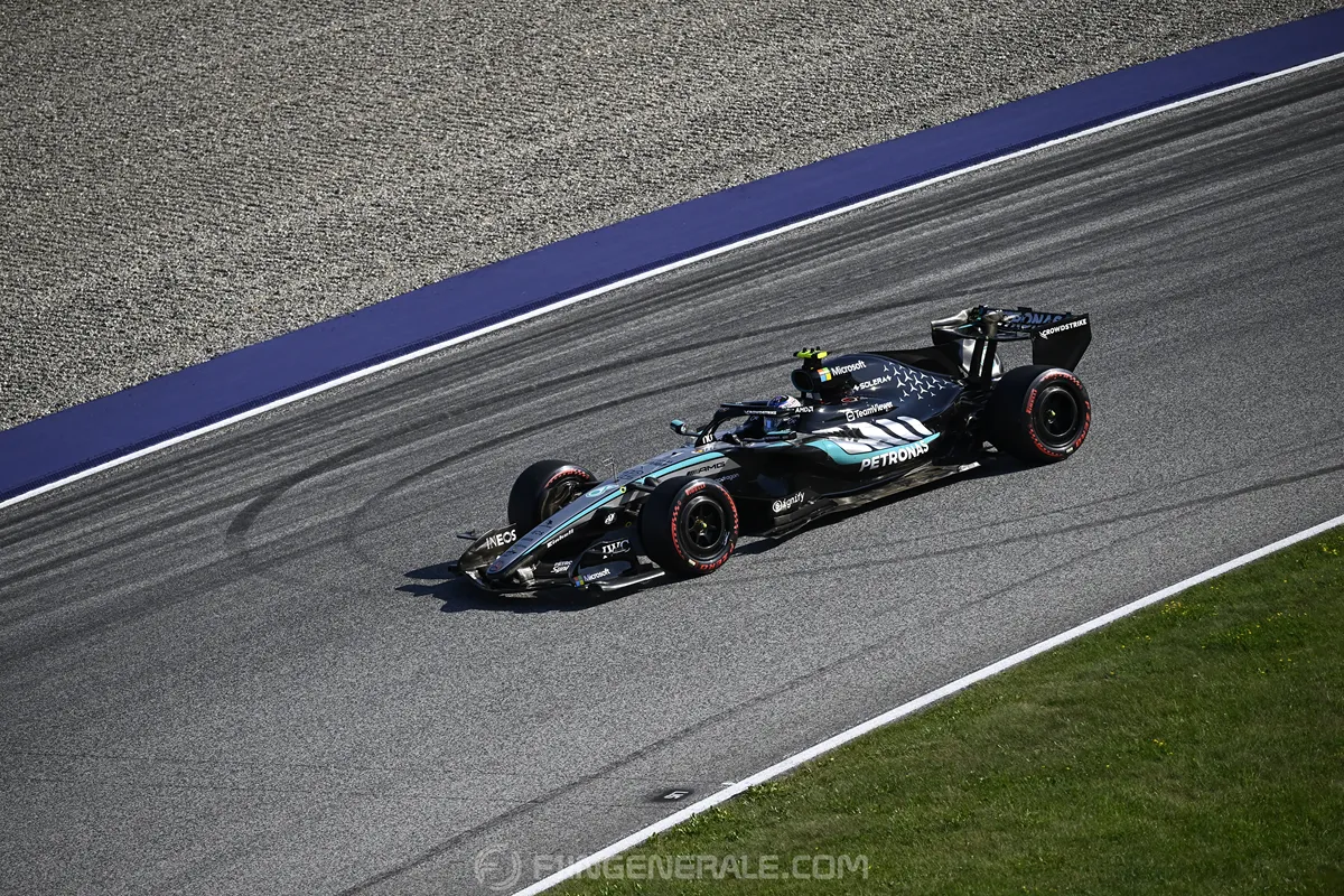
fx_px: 7839
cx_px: 672
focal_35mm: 210
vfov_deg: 6.5
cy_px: 448
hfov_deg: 9.8
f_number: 5
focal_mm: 210
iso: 1250
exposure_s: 1/10000
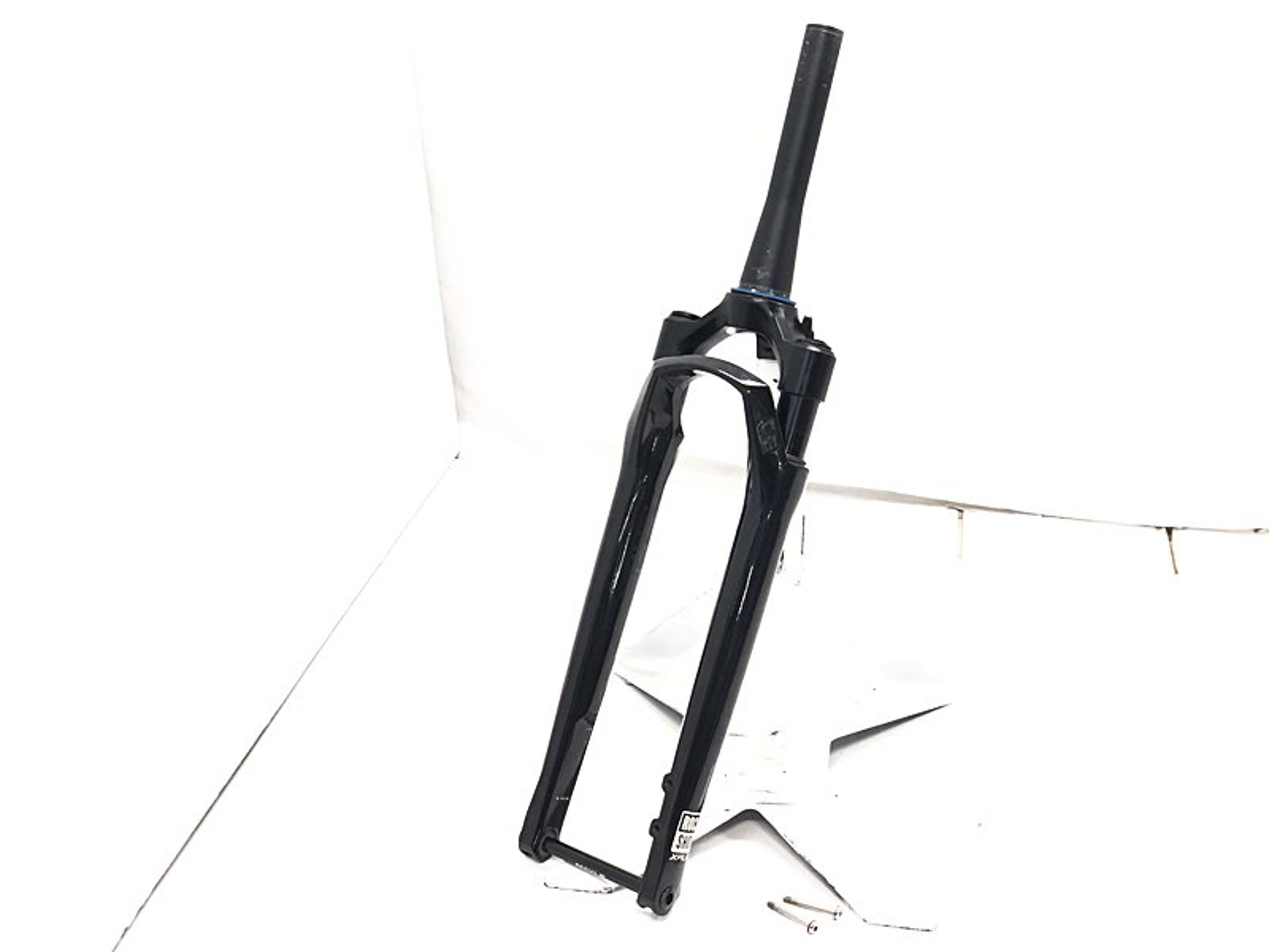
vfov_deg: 28.0
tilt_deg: -26.7
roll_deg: +1.6
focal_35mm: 52
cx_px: 634
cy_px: 476
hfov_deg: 36.8
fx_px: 1906
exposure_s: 1/33
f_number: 2.4
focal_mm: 6
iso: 100
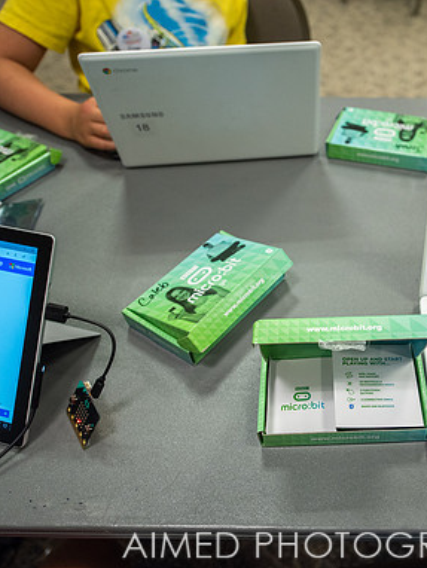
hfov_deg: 39.4
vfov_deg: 52.6
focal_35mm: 35
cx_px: 332
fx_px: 575
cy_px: 286
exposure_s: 1/250
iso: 800
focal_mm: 24
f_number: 2.8
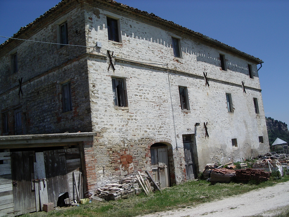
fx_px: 317
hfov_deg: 49.0
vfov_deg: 37.7
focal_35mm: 38
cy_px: 108
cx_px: 144
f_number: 4.8
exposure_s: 1/640
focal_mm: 5.8
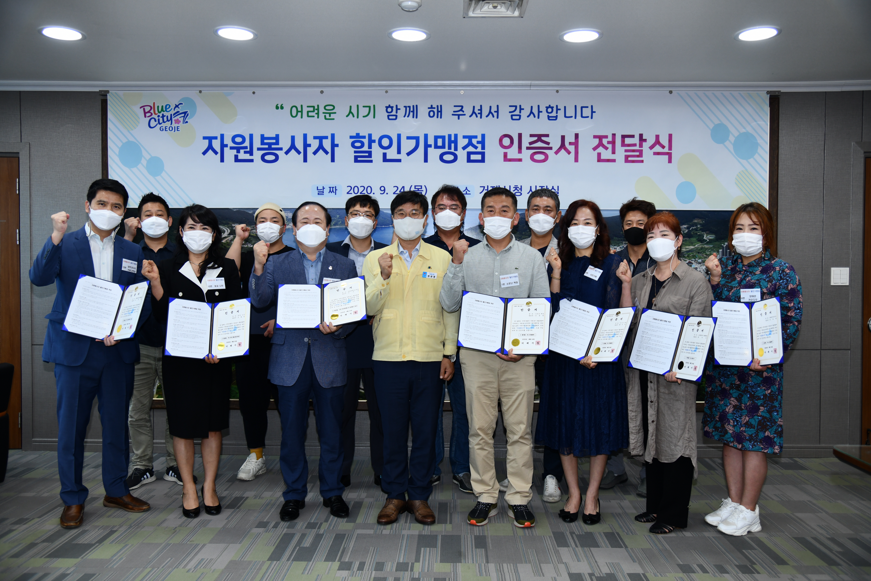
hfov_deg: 60.3
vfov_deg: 42.3
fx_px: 750
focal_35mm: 31
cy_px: 290
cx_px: 436
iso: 400
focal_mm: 31
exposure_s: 1/160
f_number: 4
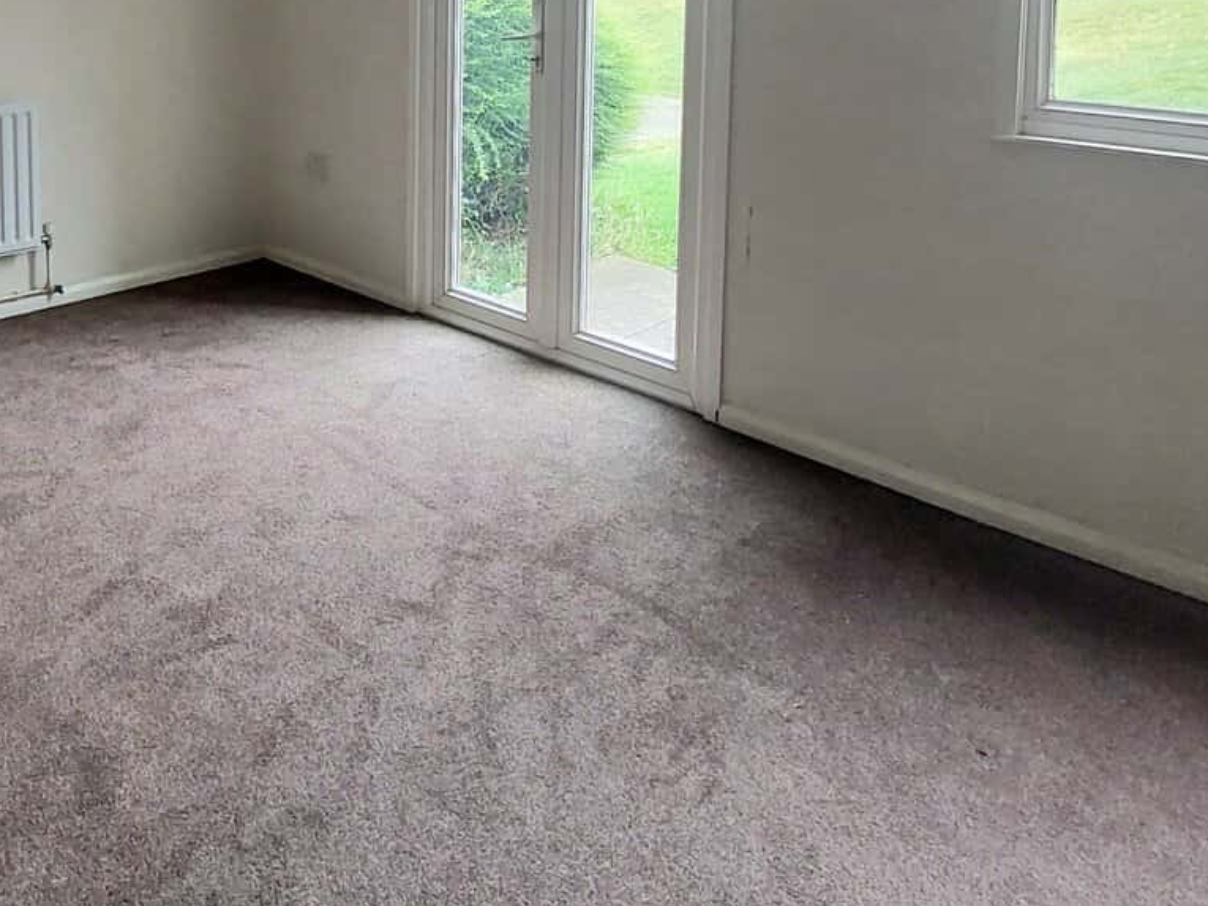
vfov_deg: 42.9
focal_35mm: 29
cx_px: 405
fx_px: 1012
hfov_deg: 60.2
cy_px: 43
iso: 64
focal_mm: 1.74
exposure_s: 1/50
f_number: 2.2
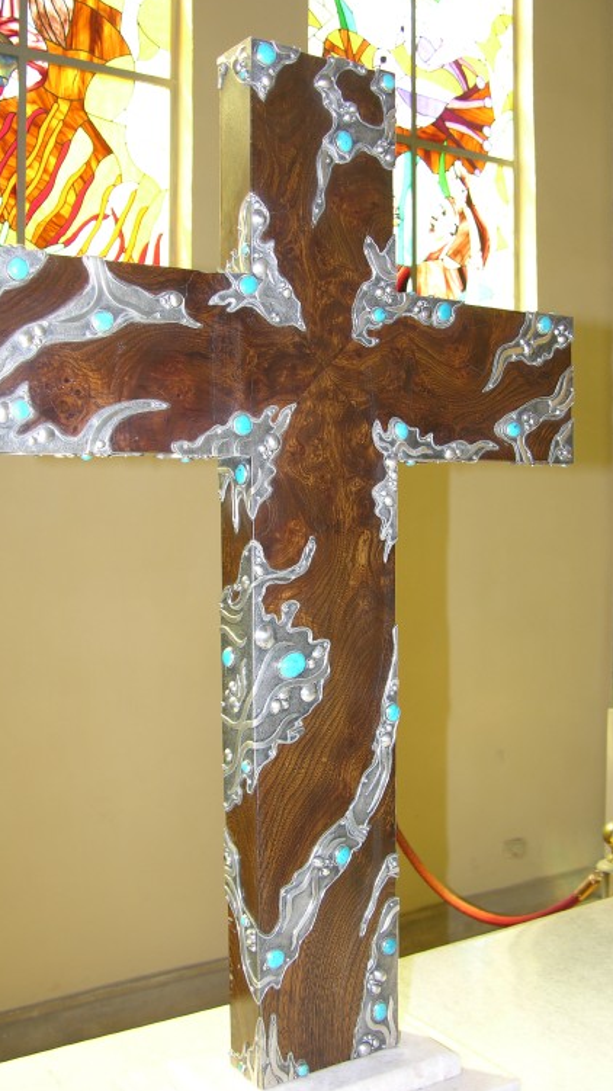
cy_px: 538
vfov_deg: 51.6
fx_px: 1128
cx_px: 337
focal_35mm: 39
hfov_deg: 30.4
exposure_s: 1/45.2
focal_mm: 8.9
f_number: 3.2
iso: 50
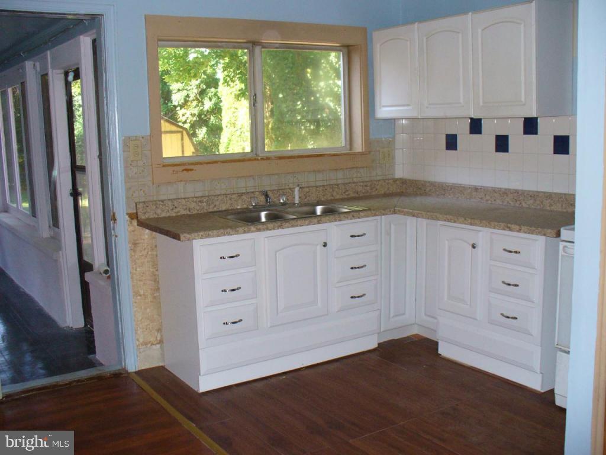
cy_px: 228
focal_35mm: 37
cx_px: 303
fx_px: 648
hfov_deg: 50.1
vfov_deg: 38.7
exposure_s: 1/60
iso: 200
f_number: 2.8
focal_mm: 6.1
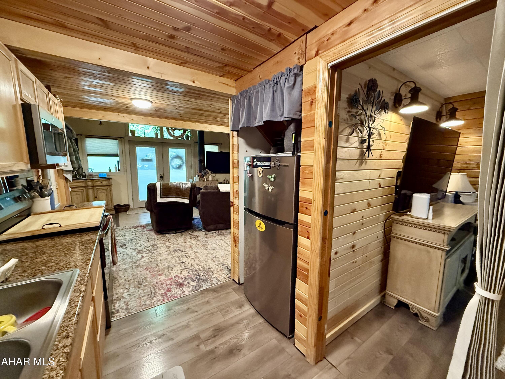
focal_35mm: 14
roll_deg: -0.1
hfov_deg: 102.1
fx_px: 204
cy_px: 190
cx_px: 252
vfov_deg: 85.7
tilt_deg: -6.9
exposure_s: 1/60
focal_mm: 2.22
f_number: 2.2
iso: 800
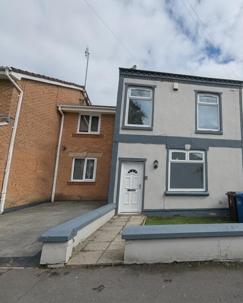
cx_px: 182
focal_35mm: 17
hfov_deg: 71.8
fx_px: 153
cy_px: 152
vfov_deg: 89.6
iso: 48
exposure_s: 1/2212
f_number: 2.2
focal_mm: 1.95
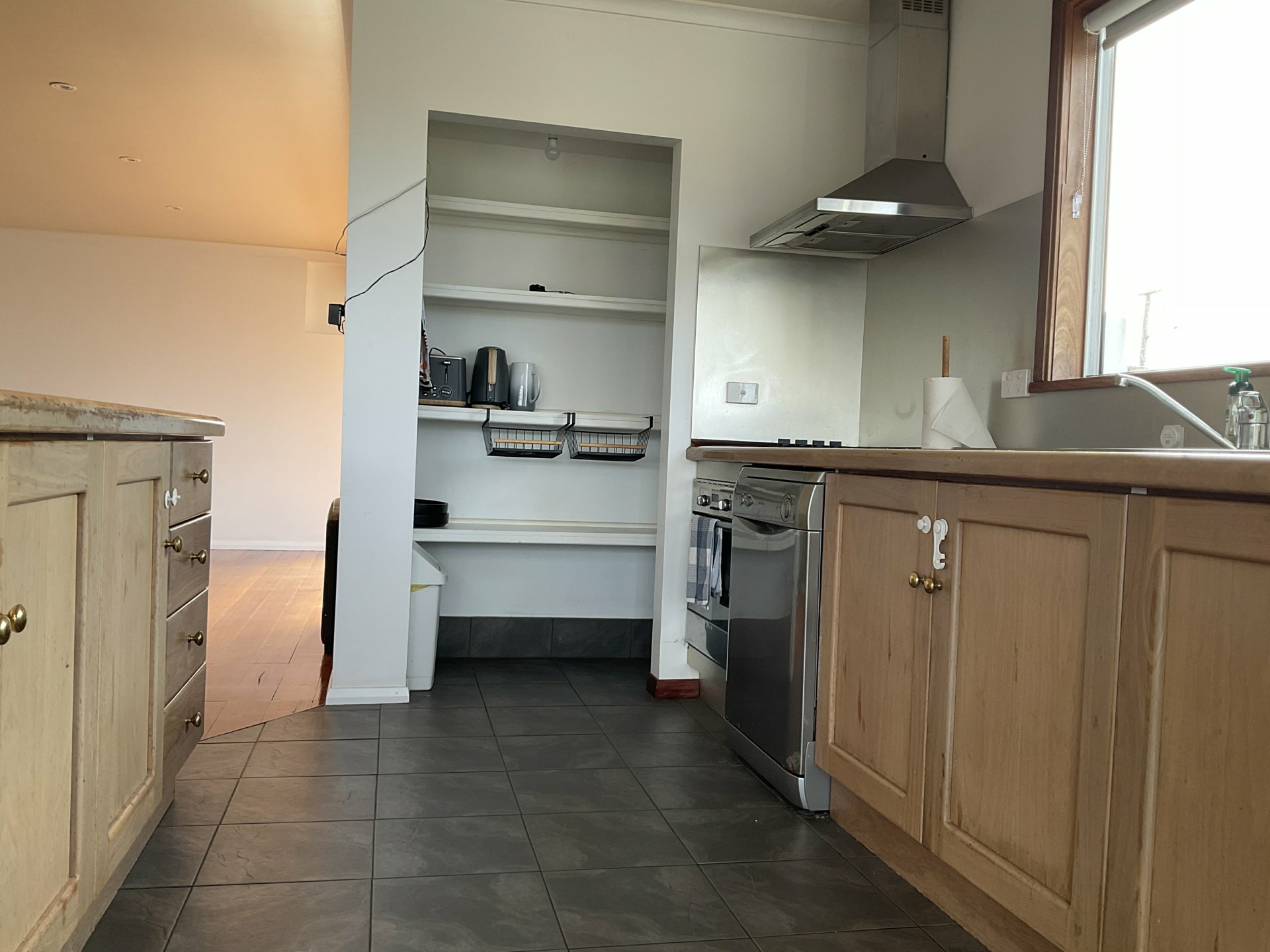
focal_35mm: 29
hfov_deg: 61.7
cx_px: 635
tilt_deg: -0.5
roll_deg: -2.9
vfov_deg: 48.2
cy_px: 476
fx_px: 1064
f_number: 1.8
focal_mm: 3
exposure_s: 1/100
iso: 32
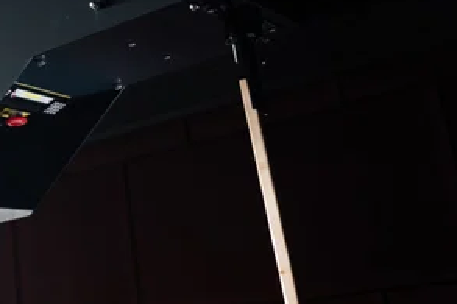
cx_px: 3
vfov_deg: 18.2
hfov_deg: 26.0
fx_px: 939
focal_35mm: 74
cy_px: 49
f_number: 1.4
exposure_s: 1/160
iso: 800
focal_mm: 35
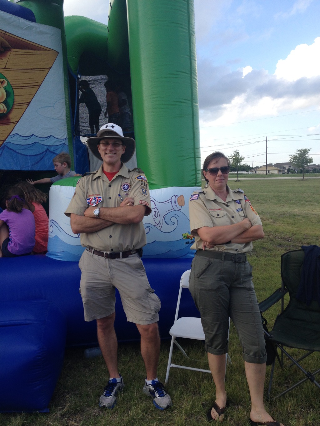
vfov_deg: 52.6
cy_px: 213
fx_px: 431
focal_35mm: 35
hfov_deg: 40.7
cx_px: 160
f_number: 2.4
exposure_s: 1/472
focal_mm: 4.28
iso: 50
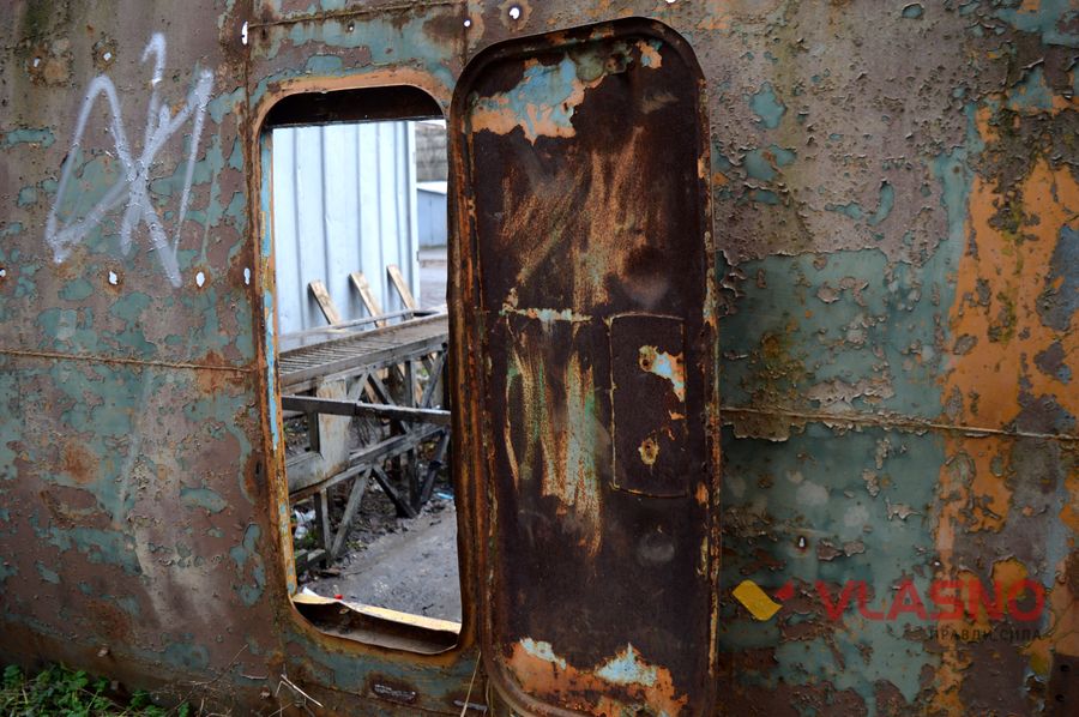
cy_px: 358
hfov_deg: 24.6
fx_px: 2470
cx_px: 540
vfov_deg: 16.5
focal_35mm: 82
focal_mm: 55
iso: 400
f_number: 5.6
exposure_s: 1/125
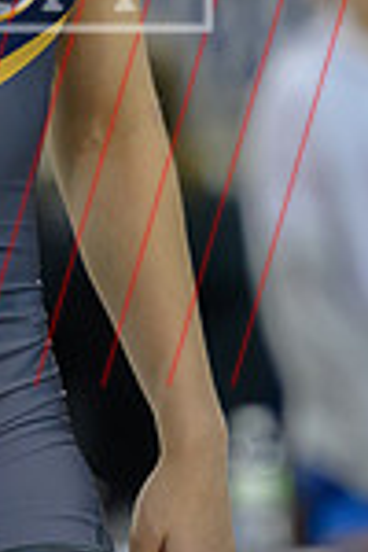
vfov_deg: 2.8
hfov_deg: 1.9
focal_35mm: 725
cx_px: -116
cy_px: -8
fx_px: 11116
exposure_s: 1/500
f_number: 2.8
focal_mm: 145
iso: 2200
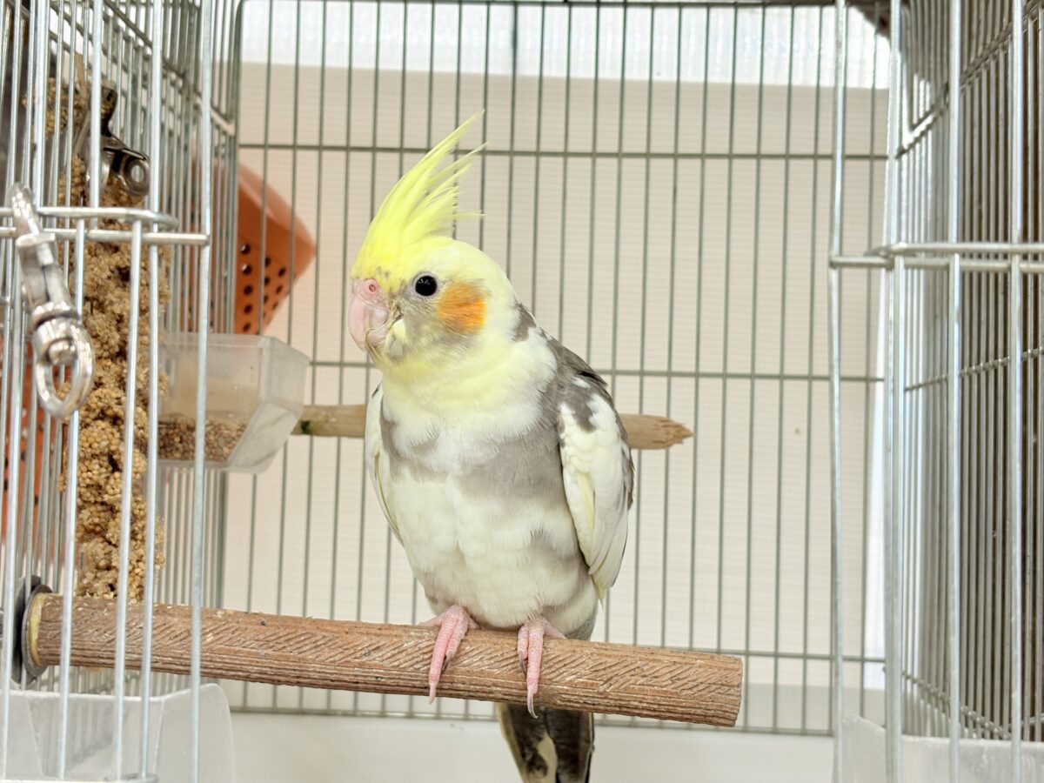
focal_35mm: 52
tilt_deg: +4.2
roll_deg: -2.2
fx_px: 1568
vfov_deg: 28.0
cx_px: 522
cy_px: 392
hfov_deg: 36.8
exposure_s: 1/50
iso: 80
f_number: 1.6
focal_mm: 5.96
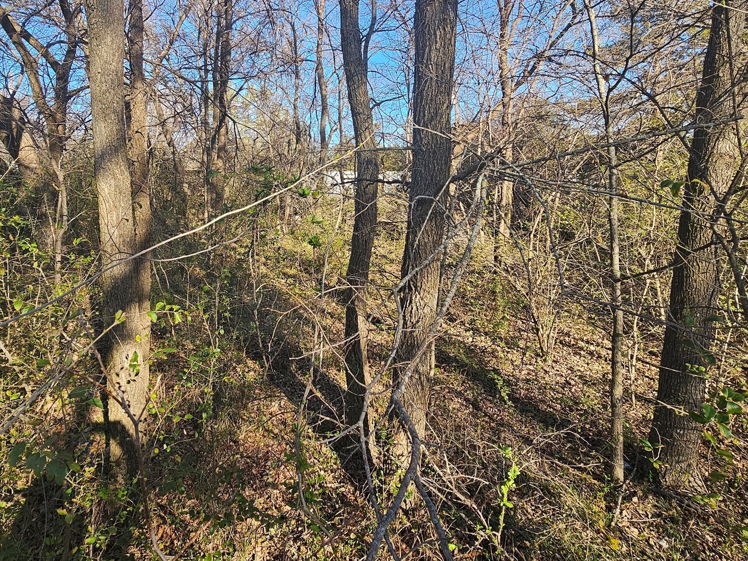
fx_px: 432
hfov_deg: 81.1
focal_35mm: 20
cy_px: 208
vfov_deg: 64.9
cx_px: 312
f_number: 2.2
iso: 50
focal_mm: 2.2
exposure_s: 1/415
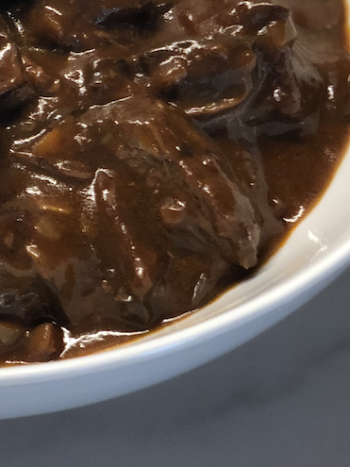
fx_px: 1888
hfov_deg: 10.5
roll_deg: -2.2
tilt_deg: -40.5
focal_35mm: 140
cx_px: -25
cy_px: -126
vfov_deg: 13.6
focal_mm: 6
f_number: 2.4
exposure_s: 1/60
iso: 64
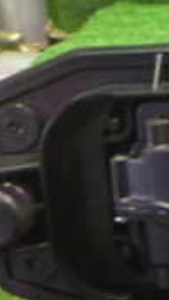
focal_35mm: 114
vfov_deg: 18.8
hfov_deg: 9.8
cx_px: 357
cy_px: 155
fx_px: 906
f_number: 2.3
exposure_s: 1/15
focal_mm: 5.4
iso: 800
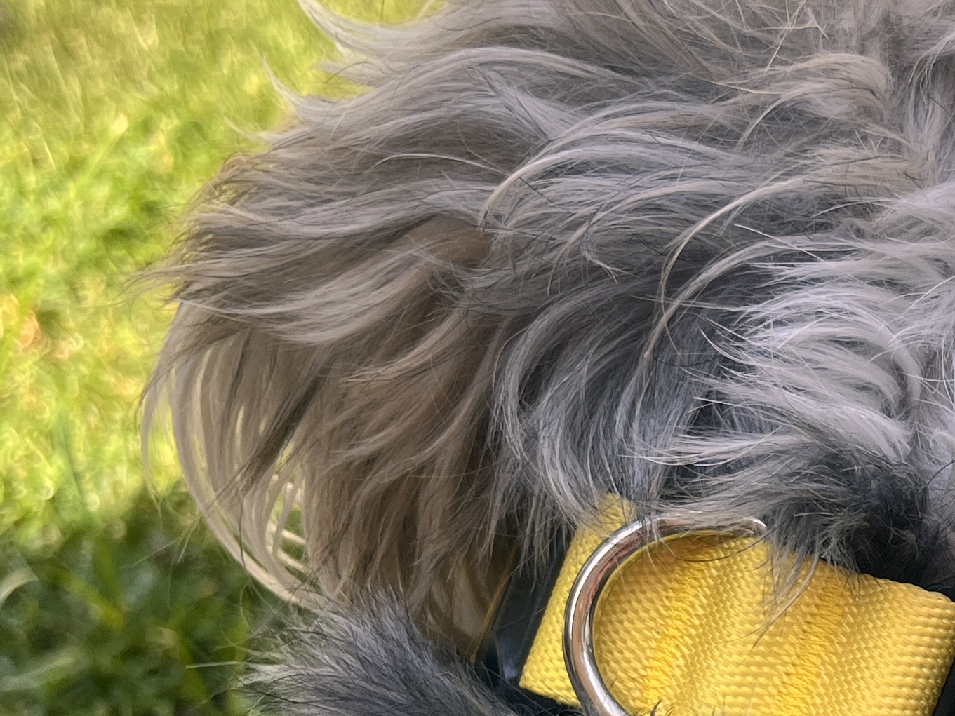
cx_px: 1084
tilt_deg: -32.1
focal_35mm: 77
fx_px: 2124
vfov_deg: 18.7
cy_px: 686
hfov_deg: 23.6
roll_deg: +0.7
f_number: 1.6
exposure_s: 1/756
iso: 50
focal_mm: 5.1
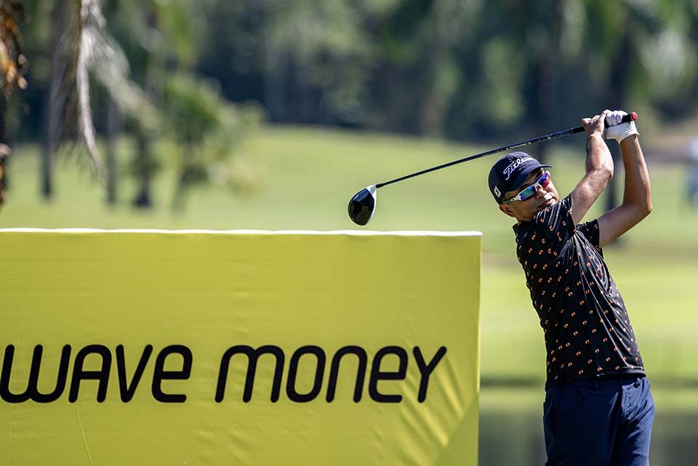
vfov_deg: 3.4
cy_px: 233
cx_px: 349
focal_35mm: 400
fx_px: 7755
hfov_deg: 5.2
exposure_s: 1/2500
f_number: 4.5
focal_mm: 400
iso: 900
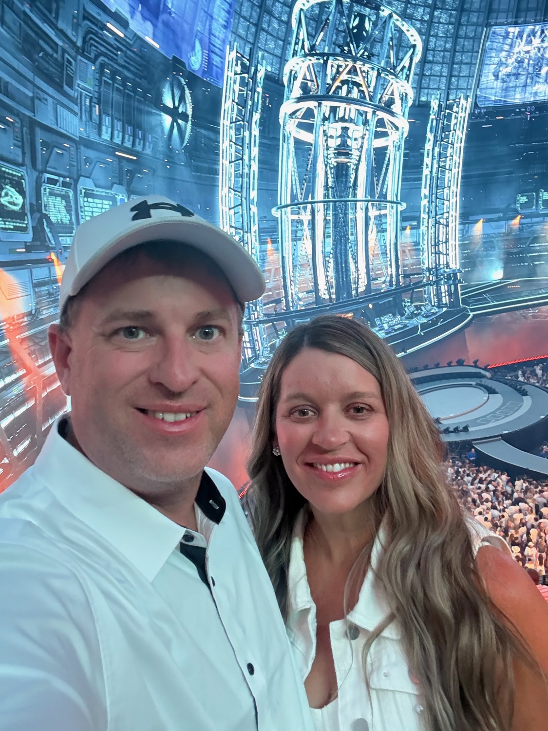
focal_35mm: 30
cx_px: 274
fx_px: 633
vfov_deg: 60.0
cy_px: 366
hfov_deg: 46.8
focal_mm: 2.69
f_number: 1.9
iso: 400
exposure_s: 1/30
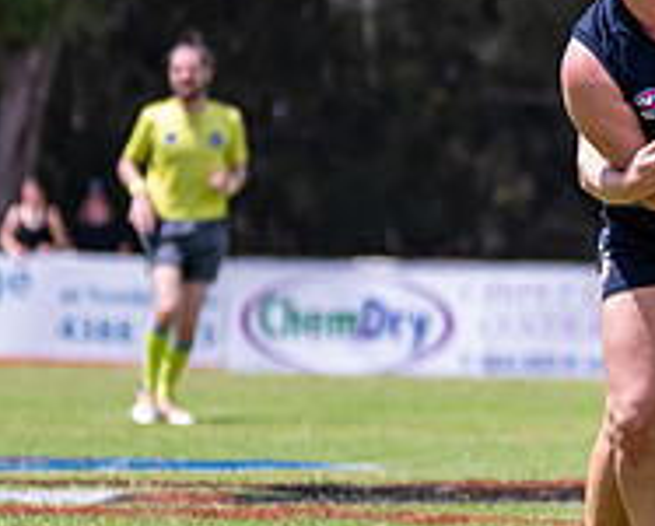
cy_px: 267
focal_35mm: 806
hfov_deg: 2.4
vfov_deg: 1.9
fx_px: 15641
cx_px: 796
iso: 800
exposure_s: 1/2500
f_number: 6.3
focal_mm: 240
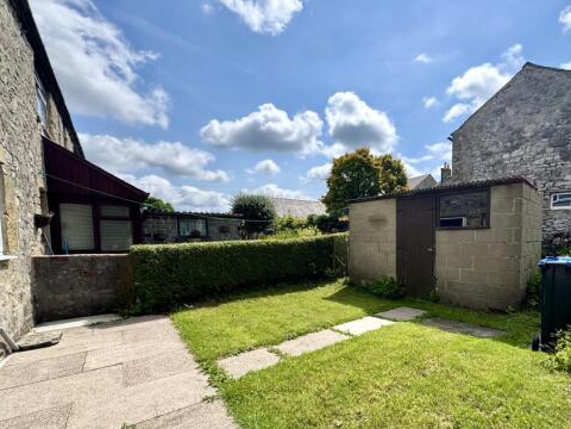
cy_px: 258
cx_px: 340
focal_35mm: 17
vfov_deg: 73.9
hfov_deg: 90.0
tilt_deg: -3.7
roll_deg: -0.1
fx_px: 280
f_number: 2.2
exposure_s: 1/1709
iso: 50
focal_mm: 2.22
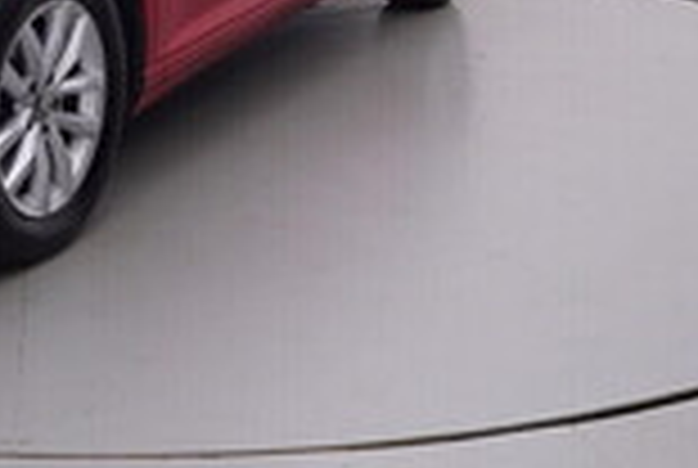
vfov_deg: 16.5
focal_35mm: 80
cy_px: -97
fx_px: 1550
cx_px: -7
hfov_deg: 24.2
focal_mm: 15
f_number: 5
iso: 200
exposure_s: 1/80
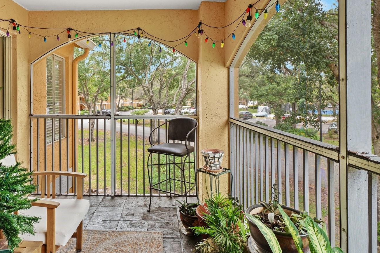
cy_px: 97
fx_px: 232
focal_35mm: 22
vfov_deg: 56.6
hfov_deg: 77.7
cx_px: 151
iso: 200
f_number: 8
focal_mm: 14
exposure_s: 1/13
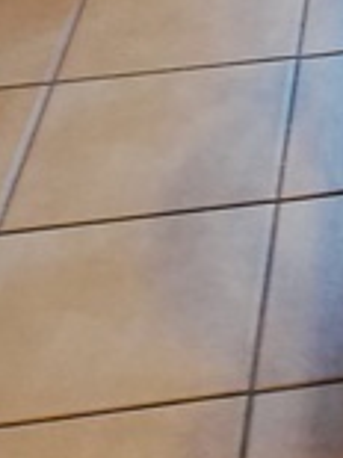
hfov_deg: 10.1
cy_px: -455
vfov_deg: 13.2
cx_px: 801
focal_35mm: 129
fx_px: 1707
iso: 250
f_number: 2.2
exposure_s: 1/33.3
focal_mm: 3.81
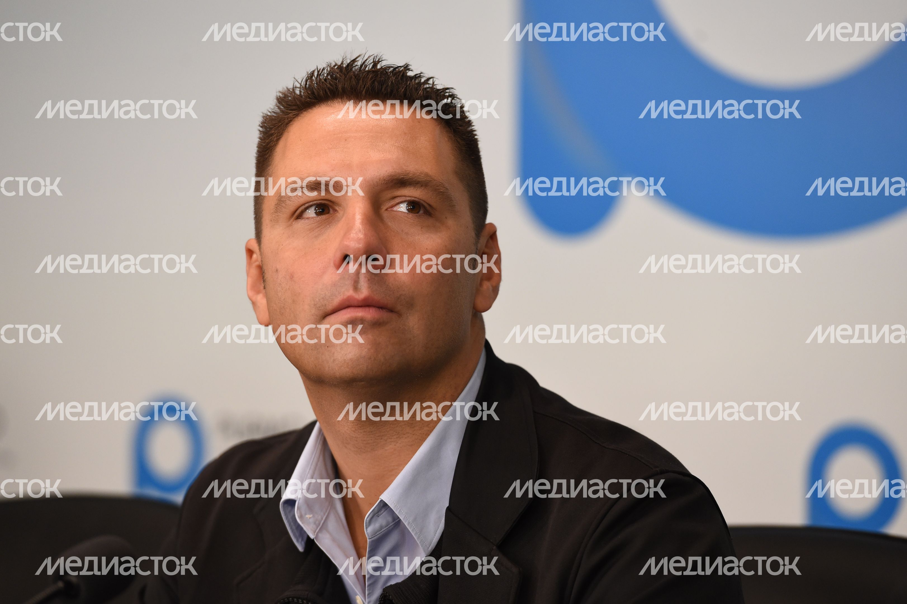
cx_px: 454
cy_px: 302
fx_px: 5036
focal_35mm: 200
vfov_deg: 6.9
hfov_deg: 10.3
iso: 2500
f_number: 4
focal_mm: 200
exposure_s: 1/320
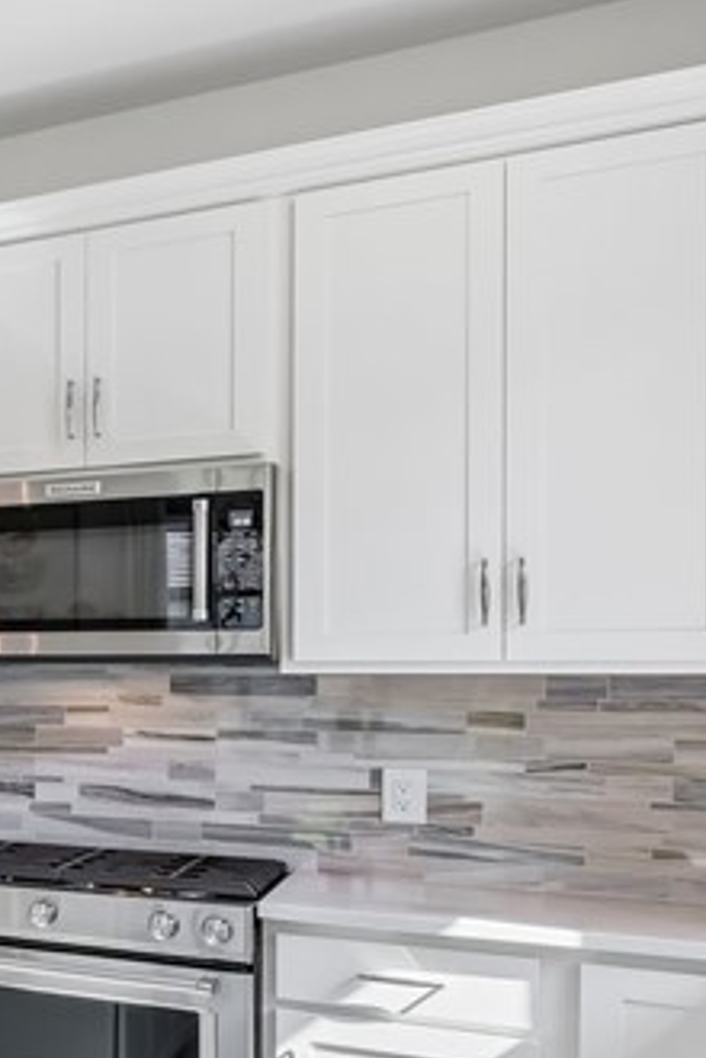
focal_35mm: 46
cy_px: 691
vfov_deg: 42.3
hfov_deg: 19.3
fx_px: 1353
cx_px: -655
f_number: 8
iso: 400
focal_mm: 14
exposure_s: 1/50
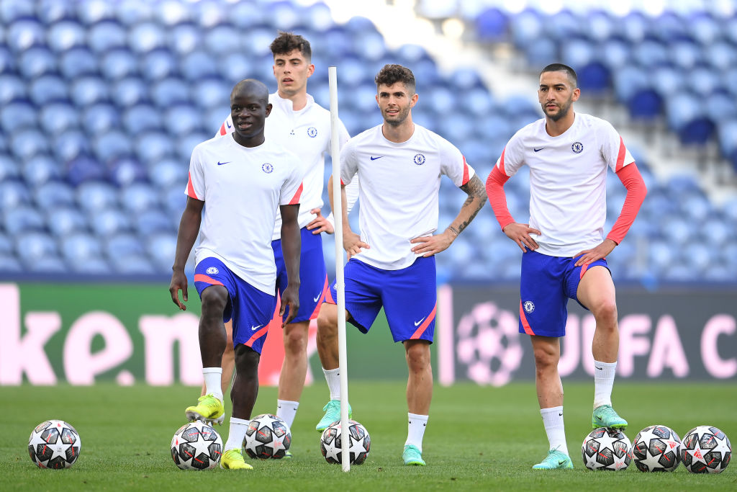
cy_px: 246
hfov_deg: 5.2
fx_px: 8189
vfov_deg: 3.4
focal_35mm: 400
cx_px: 368
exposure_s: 1/2000
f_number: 2.8
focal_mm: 400
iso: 1000
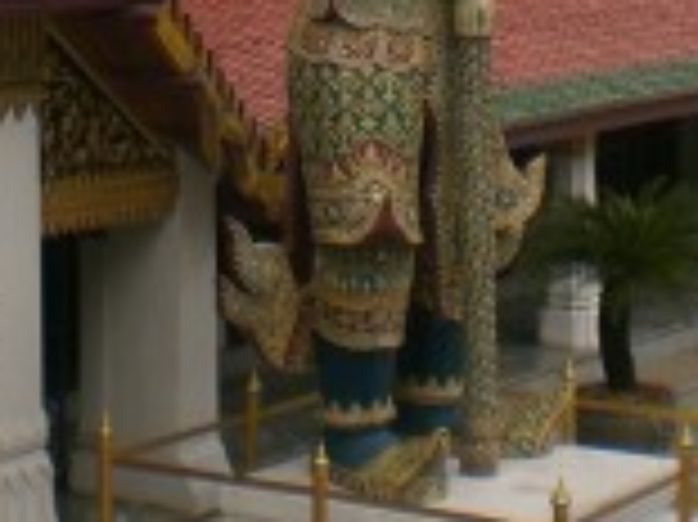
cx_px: 270
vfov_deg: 10.6
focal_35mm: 135
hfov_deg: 14.6
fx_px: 2720
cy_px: -263
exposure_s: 1/400
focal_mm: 6.3
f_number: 4.4
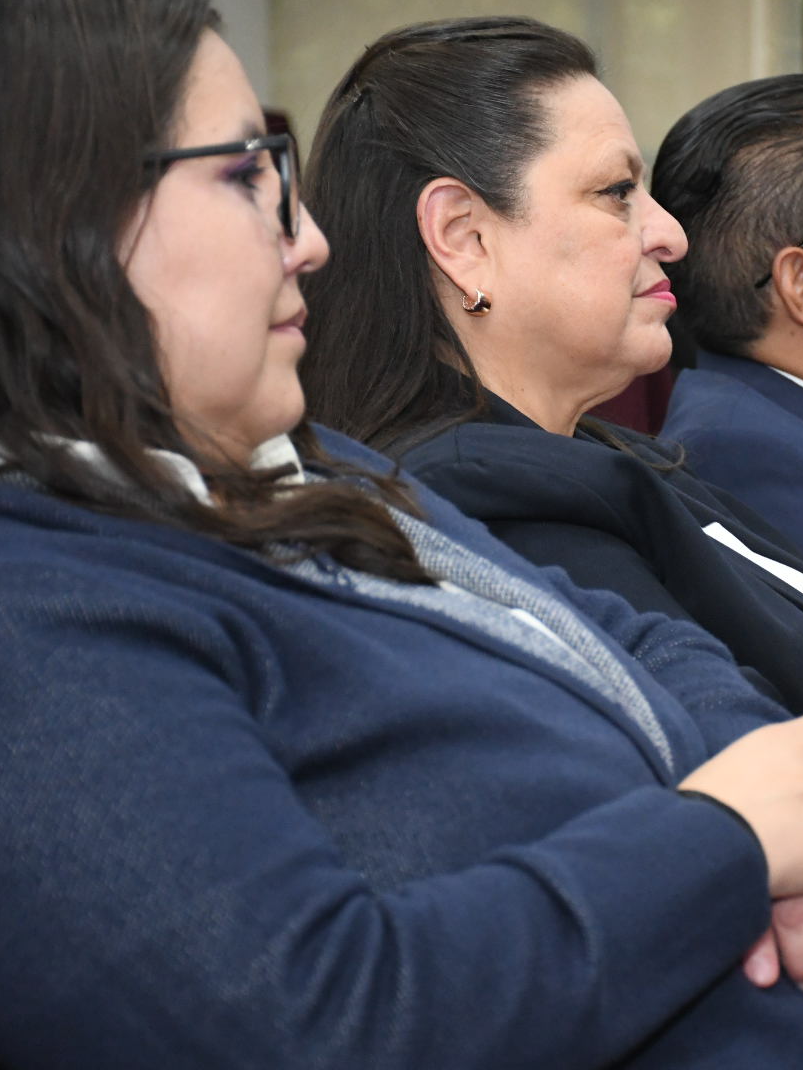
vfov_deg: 15.0
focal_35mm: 131
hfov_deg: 11.2
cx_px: 806
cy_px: 538
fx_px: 4050
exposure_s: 1/125
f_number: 5.6
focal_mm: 60
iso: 4000
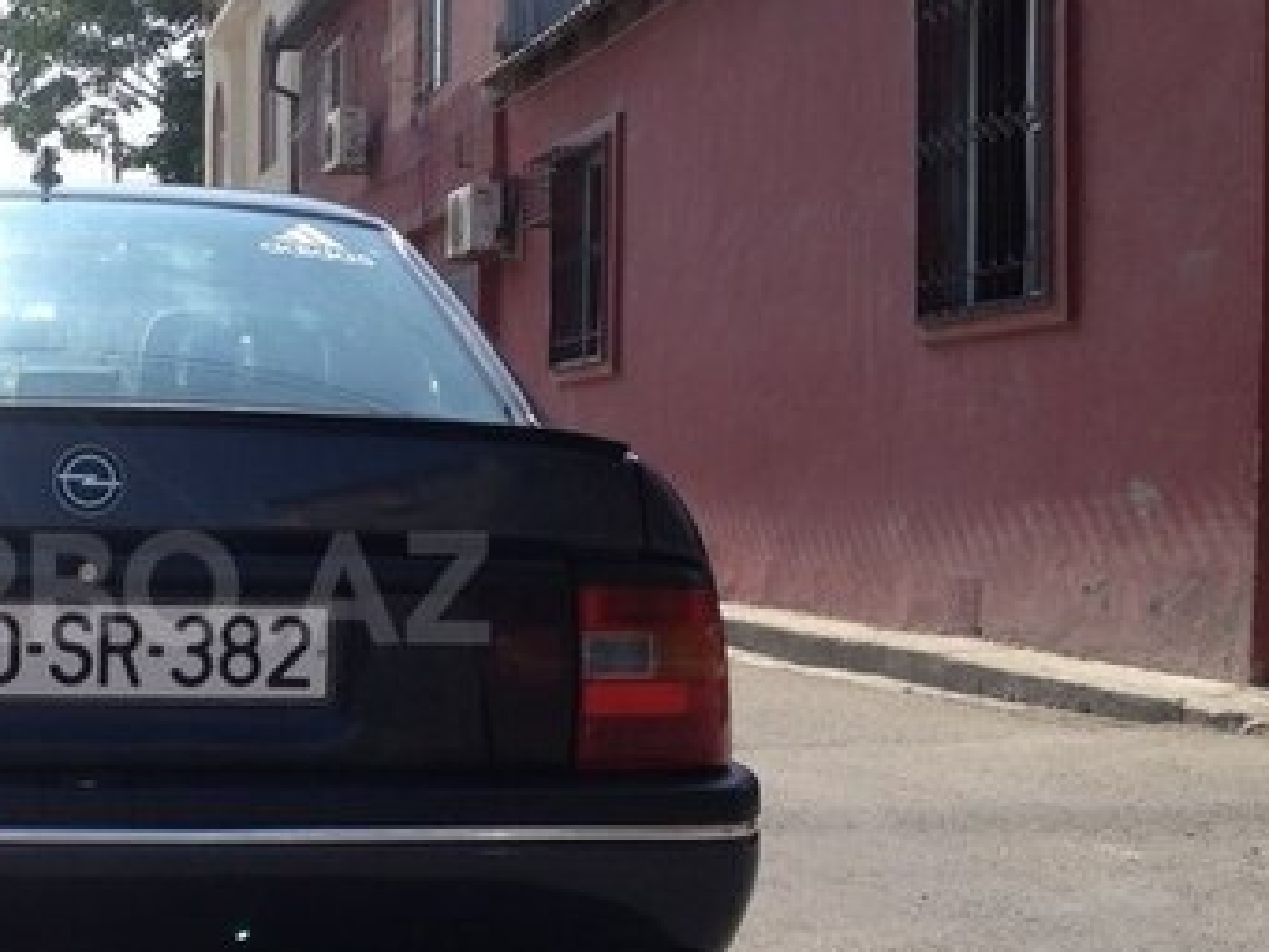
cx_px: 108
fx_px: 2493
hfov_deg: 27.5
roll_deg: +0.4
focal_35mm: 68
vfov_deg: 21.6
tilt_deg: -7.1
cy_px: 588
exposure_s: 1/1416
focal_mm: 4.28
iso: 50
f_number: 2.4
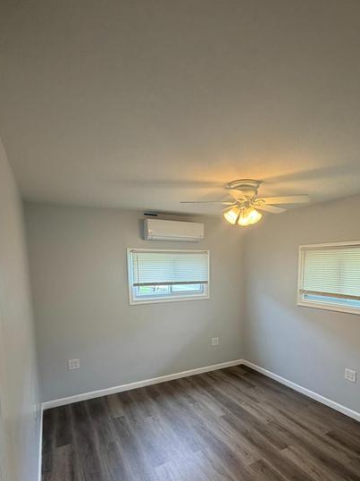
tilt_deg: -7.1
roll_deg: -0.4
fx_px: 278
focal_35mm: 20
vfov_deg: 80.2
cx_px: 208
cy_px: 301
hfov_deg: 65.6
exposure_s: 1/120
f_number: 2.2
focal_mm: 2.22
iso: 200
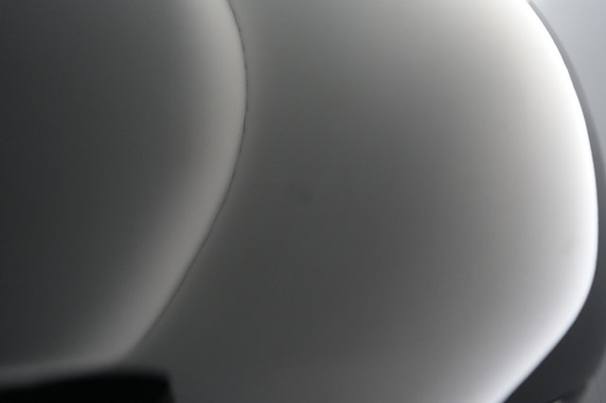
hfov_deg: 73.8
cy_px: 202
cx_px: 303
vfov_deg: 53.1
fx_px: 404
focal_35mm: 24
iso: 5000
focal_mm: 24
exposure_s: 1/160
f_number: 2.8
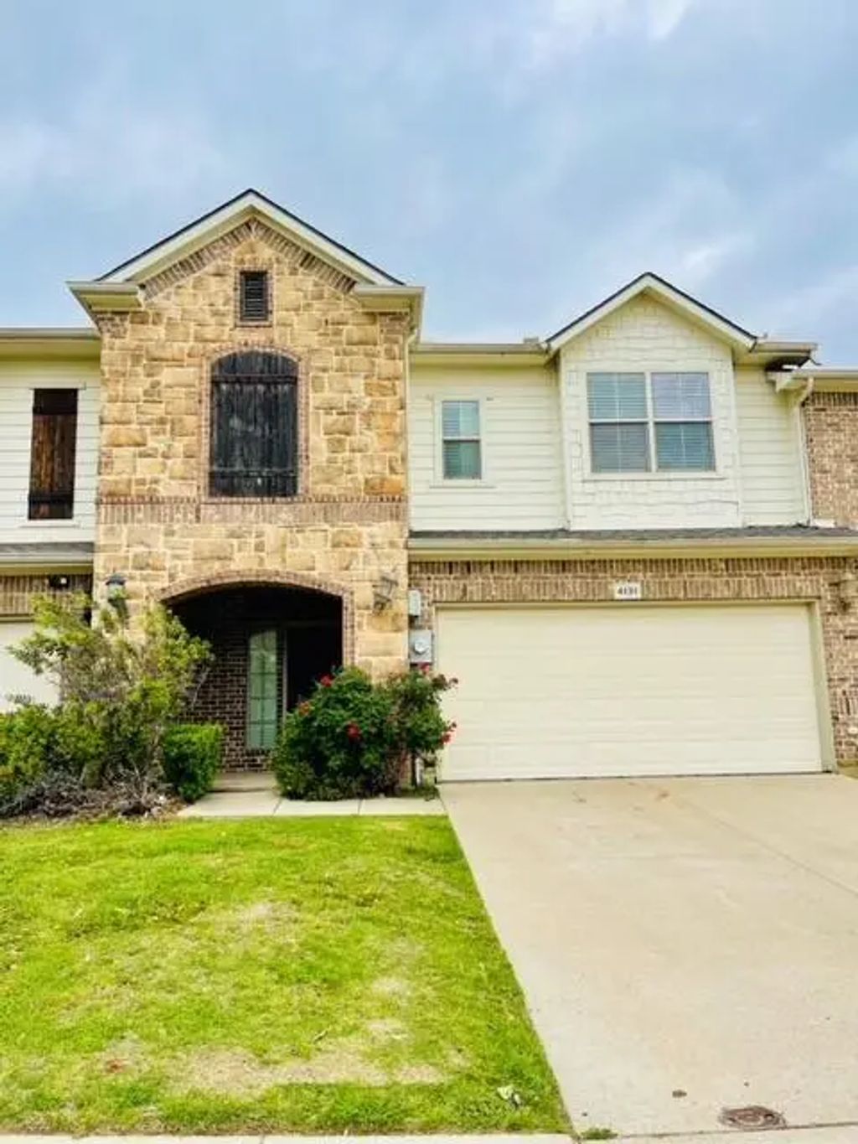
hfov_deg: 54.9
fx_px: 826
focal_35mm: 25
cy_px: 572
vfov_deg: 69.4
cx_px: 429
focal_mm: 5.1
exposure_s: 1/2123
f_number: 1.6
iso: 32
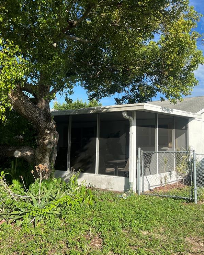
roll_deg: -0.2
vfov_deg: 51.5
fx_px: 264
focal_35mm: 35
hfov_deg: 41.7
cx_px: 136
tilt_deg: +3.6
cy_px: 123
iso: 50
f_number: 1.5
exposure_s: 1/3968
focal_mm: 5.7
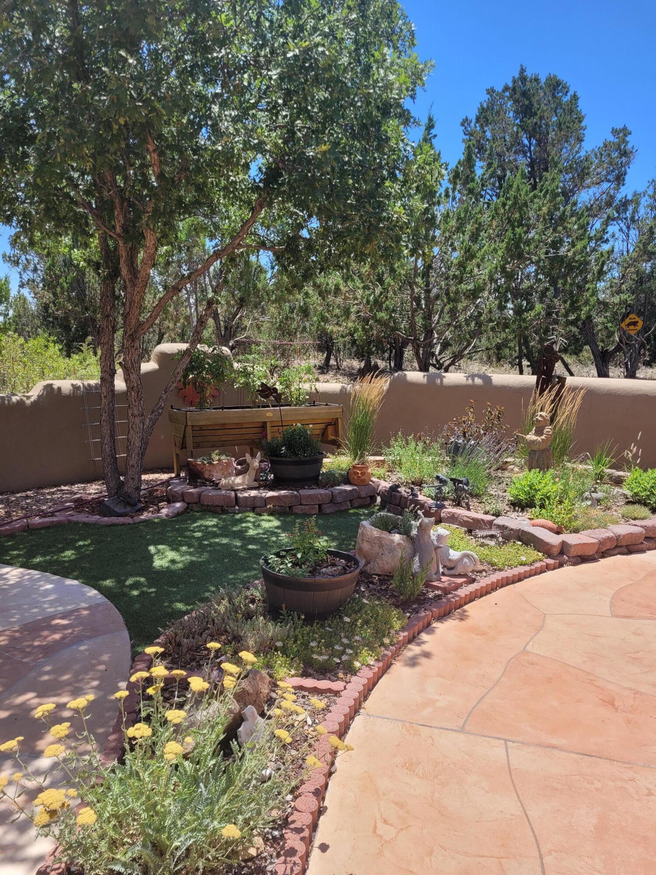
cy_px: 438
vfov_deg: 67.3
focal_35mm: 26
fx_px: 657
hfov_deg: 53.1
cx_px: 328
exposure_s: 1/1751
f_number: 1.8
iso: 40
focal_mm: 5.4
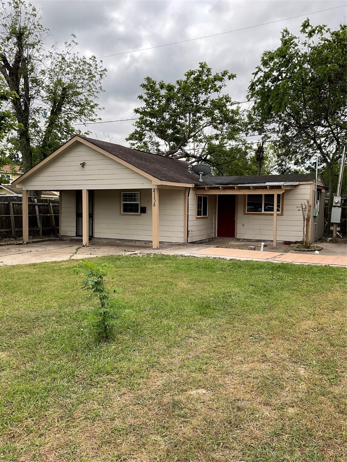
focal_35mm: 29
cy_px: 231
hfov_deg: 48.2
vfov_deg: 61.7
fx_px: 388
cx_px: 174
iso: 16
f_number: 1.8
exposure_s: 1/1098
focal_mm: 3
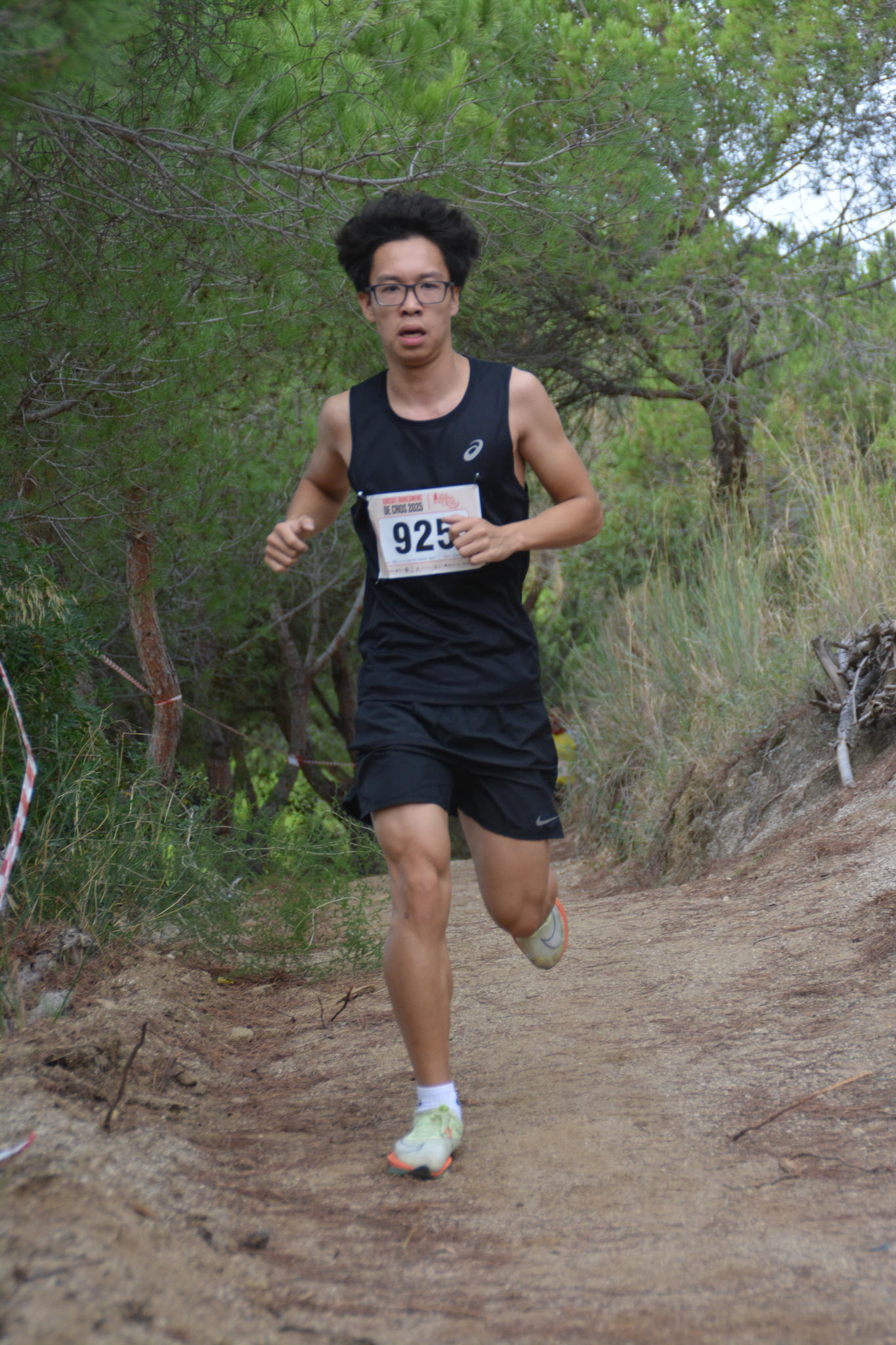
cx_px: 448
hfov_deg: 9.6
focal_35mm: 142
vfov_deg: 14.4
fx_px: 5320
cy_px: 672
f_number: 5.6
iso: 400
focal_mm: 95
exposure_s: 1/500
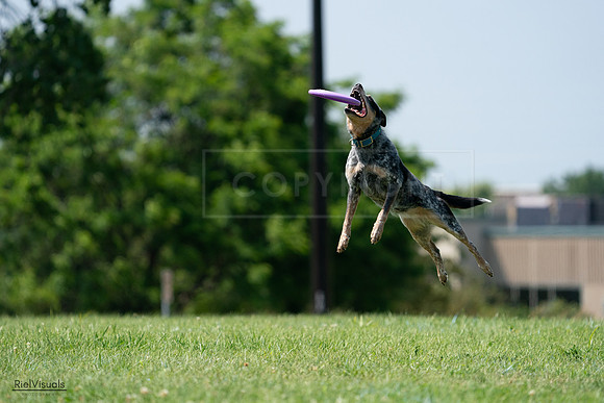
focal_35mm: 385
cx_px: 302
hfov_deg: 5.4
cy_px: 202
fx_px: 6461
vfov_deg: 3.6
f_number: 6.3
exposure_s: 1/4000
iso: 1250
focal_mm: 385
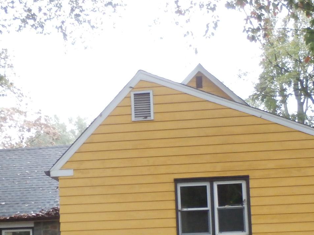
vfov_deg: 26.2
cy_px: 207
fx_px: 490
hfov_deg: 35.1
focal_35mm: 54
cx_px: 94
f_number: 3
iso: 500
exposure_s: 1/125
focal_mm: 4.5
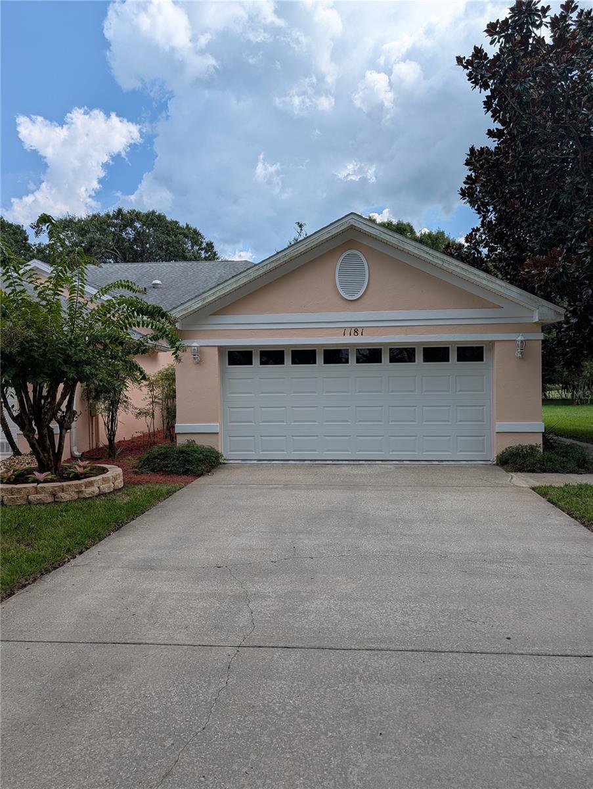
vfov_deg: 71.5
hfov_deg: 56.9
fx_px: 547
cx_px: 296
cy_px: 394
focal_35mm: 24
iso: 18
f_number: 1.68
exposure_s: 1/1081
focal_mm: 6.9
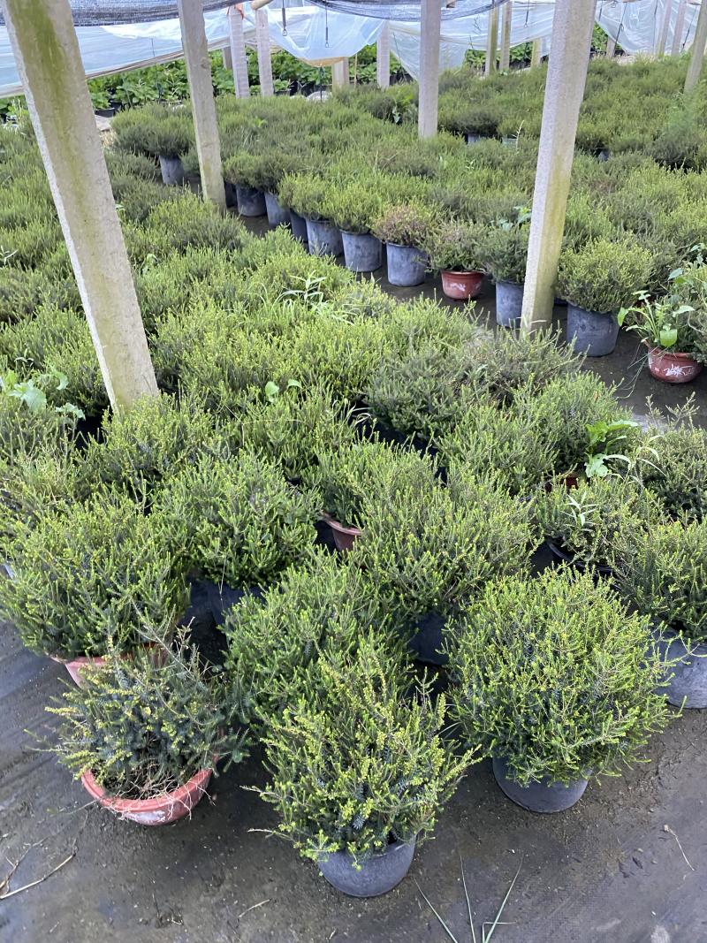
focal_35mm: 26
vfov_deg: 67.3
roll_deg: -3.2
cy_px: 472
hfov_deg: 53.1
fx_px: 708
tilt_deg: -33.4
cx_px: 354
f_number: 1.8
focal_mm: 4.25
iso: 250
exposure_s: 1/60
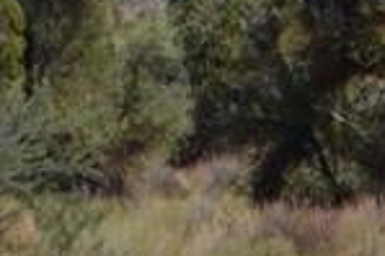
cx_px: 698
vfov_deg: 2.3
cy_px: -303
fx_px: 6427
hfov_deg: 3.4
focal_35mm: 602
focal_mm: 55
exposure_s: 1/2000
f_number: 7.1
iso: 400
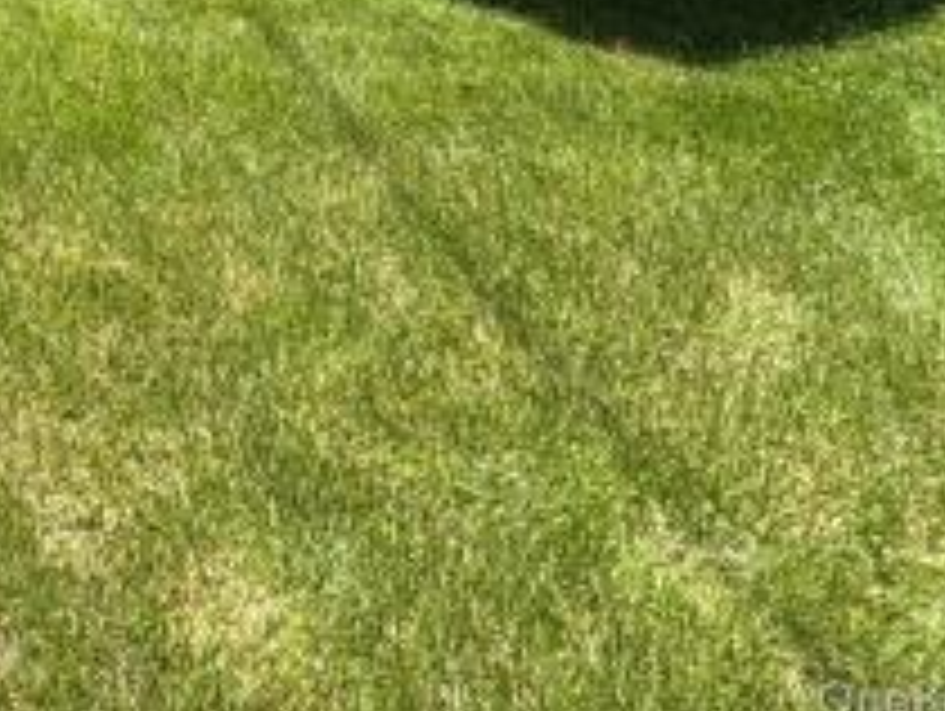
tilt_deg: -5.0
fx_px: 1312
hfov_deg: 27.2
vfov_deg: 22.2
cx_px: -482
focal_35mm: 48
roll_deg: -3.1
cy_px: -477
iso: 40
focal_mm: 2.22
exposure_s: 1/741
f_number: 2.2
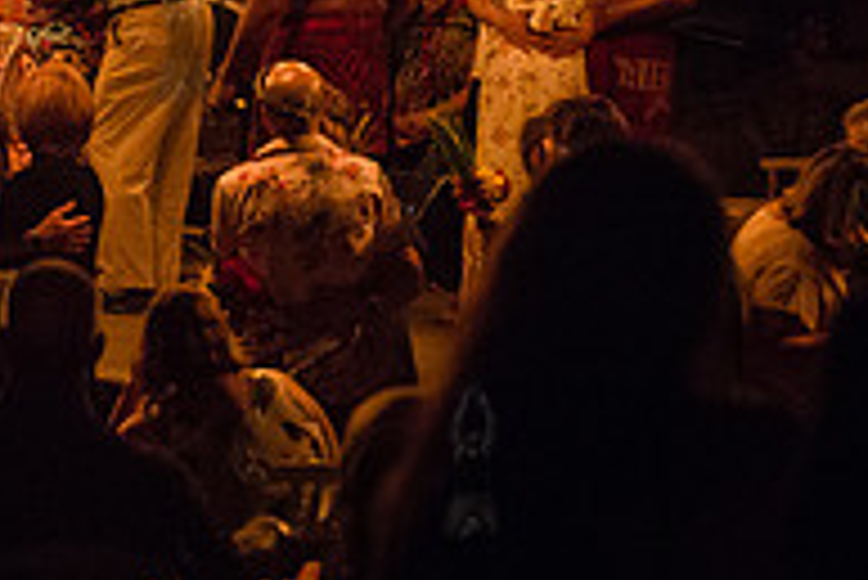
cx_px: -400
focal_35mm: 240
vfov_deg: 5.7
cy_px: -196
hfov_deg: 8.4
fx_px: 5791
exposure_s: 1/320
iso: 4000
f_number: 2.8
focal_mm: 80
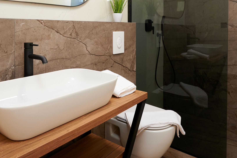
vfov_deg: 40.3
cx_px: 120
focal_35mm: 31
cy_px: 28
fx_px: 204
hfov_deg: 60.3
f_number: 8
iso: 640
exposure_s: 1/20
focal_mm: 18
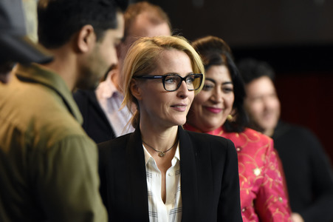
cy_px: 111
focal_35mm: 300
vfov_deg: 4.6
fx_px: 2773
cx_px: 166
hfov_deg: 6.9
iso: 1600
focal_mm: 200
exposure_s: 1/320
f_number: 3.5
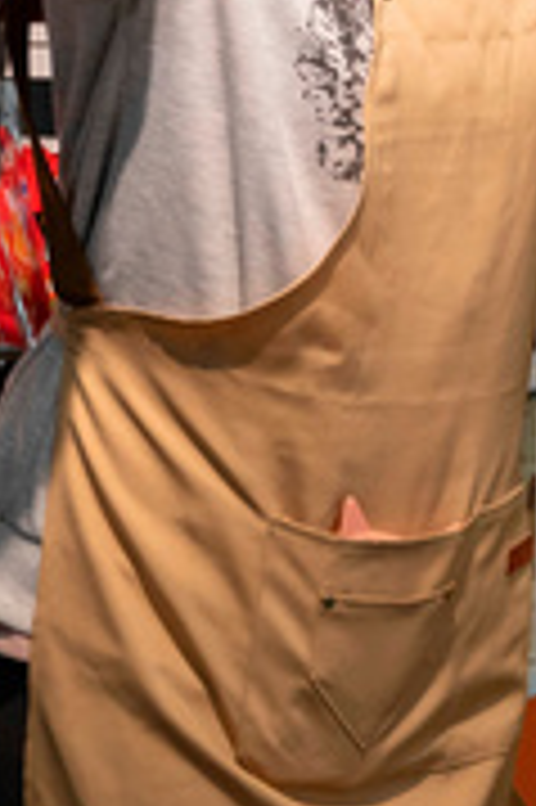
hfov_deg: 6.5
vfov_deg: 10.3
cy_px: 351
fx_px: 4475
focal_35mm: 200
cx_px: 1365
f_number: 4
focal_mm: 35
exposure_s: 1/320
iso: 1000
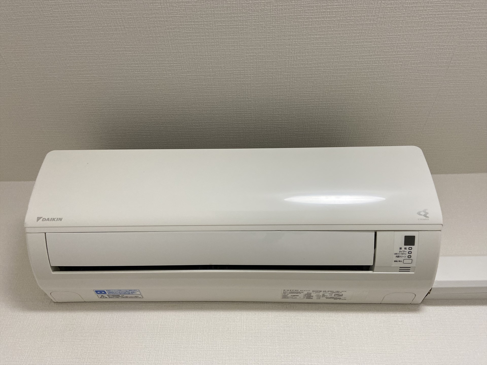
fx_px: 366
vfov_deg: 53.1
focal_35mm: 26
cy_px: 182
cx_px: 244
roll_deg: -2.3
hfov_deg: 67.3
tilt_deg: +39.9
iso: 125
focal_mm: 4.25
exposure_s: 1/104
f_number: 1.8
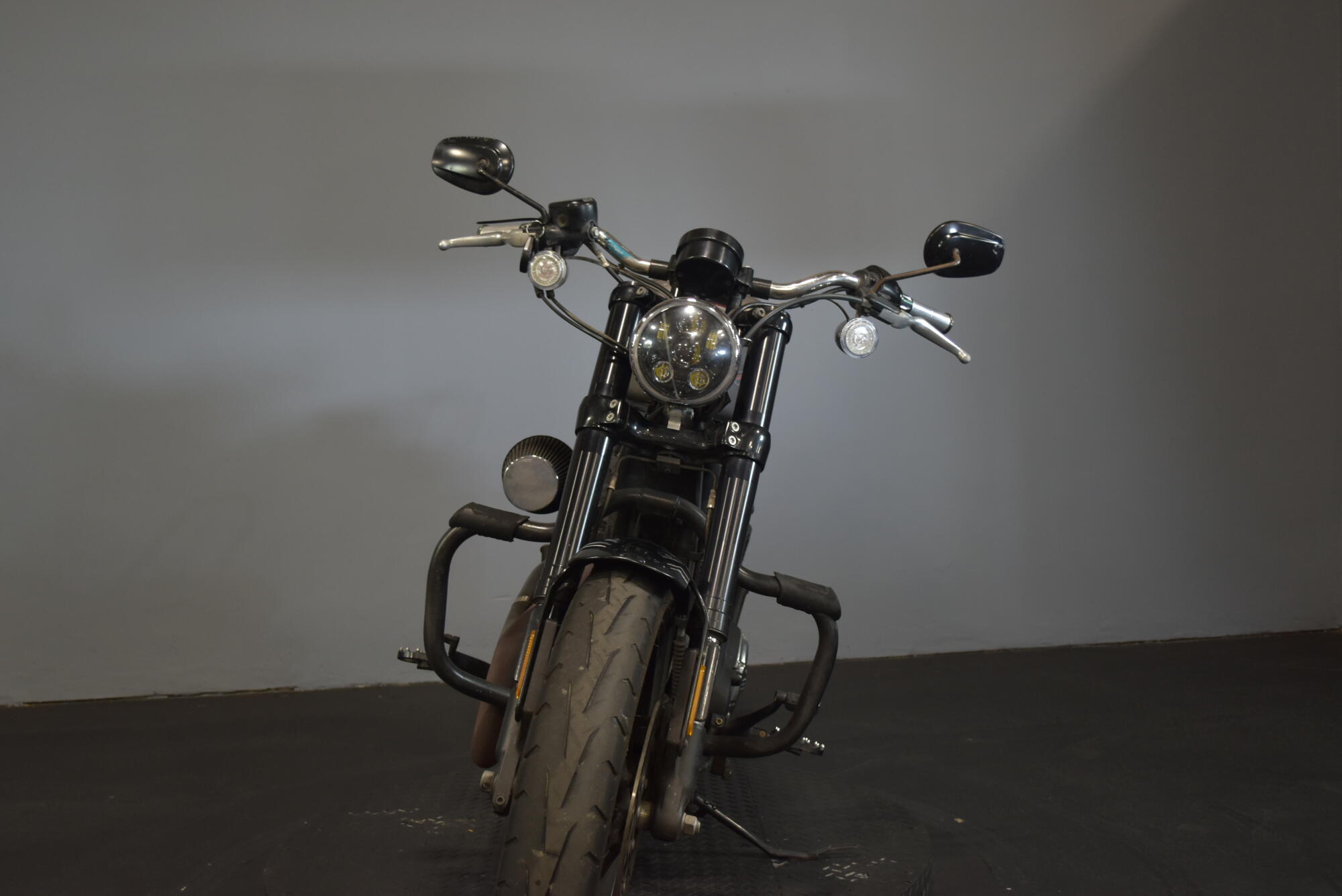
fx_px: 1454
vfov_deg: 34.2
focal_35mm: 39
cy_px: 448
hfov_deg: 49.5
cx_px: 671
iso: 720
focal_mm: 26
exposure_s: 1/30
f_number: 4.2
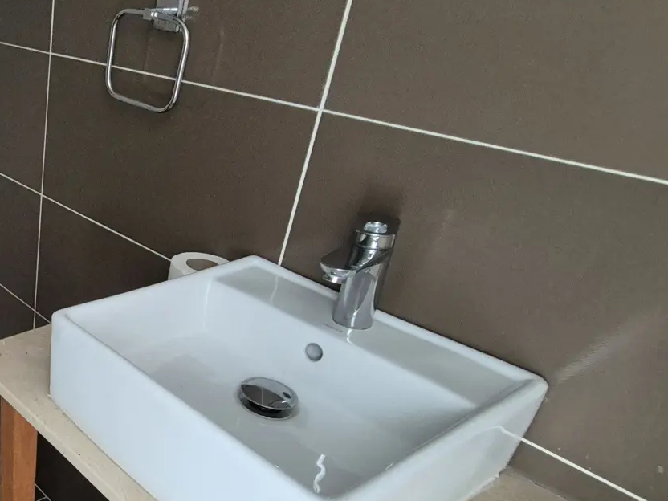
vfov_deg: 46.4
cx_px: -16
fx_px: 579
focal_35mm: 30
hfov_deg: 48.2
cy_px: 310
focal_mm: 2.2
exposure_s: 1/40
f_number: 2.2
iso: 1250
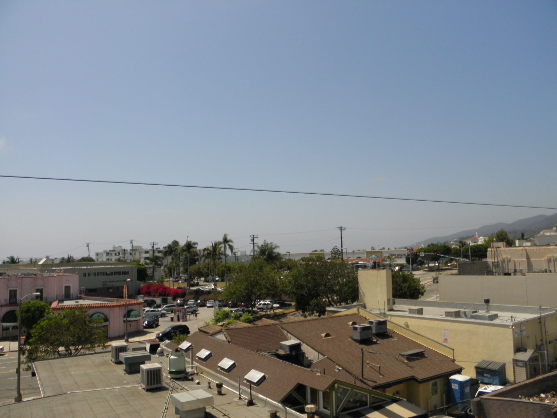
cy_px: 209
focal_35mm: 28
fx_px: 451
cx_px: 278
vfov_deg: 49.7
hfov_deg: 63.4
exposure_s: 1/500
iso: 125
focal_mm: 5
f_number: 7
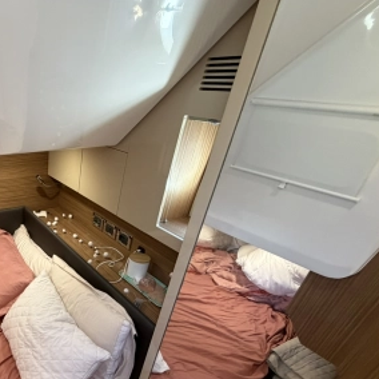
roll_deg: +1.8
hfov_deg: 56.3
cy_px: 273
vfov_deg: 62.2
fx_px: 297
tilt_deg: -32.1
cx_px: 39
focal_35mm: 24
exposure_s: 1/61
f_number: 2.2
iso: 320
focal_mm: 2.22
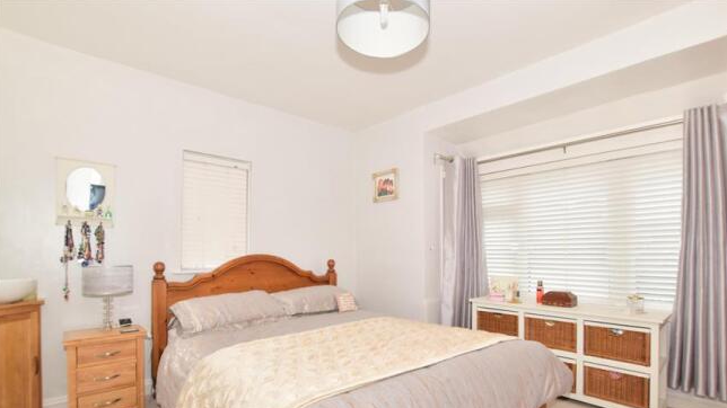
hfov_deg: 99.4
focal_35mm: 16
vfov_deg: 66.4
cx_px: 365
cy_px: 244
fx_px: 308
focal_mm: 10
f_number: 6.3
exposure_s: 1/100
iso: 500
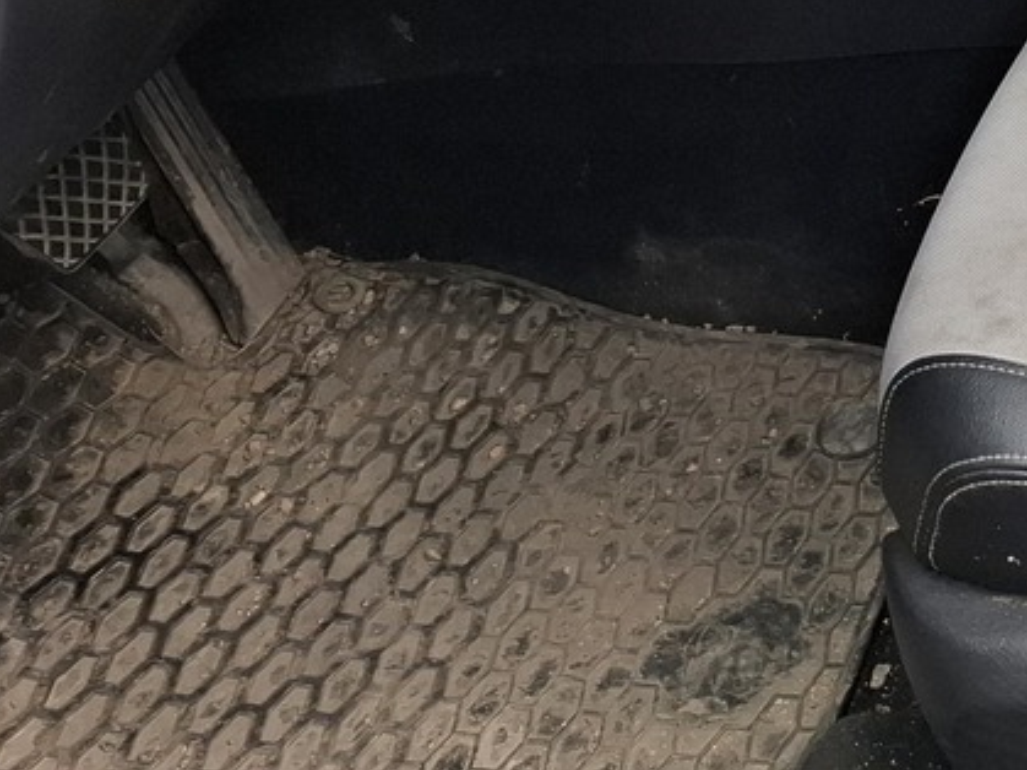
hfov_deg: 21.5
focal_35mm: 79
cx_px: 1458
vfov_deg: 17.3
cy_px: -297
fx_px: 2343
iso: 50
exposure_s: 1/343
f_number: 1.8
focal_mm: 5.54
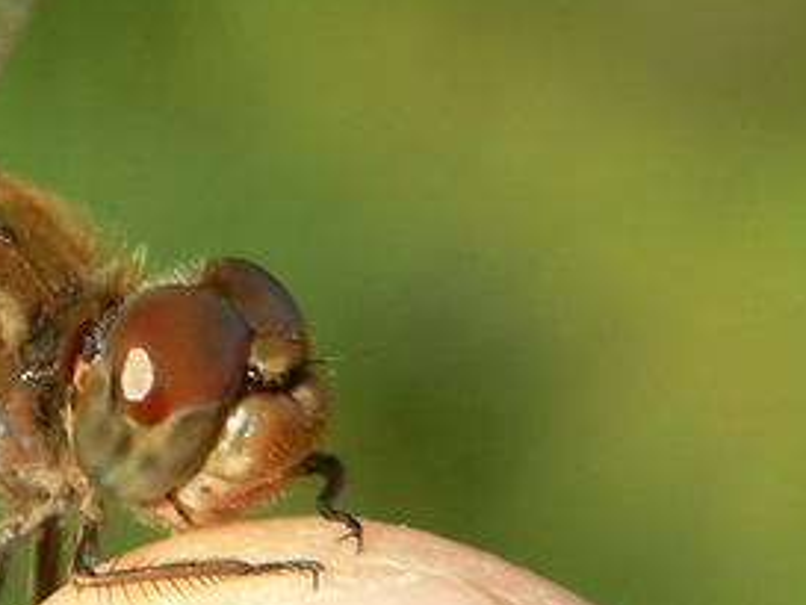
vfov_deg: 4.6
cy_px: 342
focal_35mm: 322
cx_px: -267
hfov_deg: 6.1
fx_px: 7501
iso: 80
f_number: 4
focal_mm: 17.1
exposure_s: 1/400
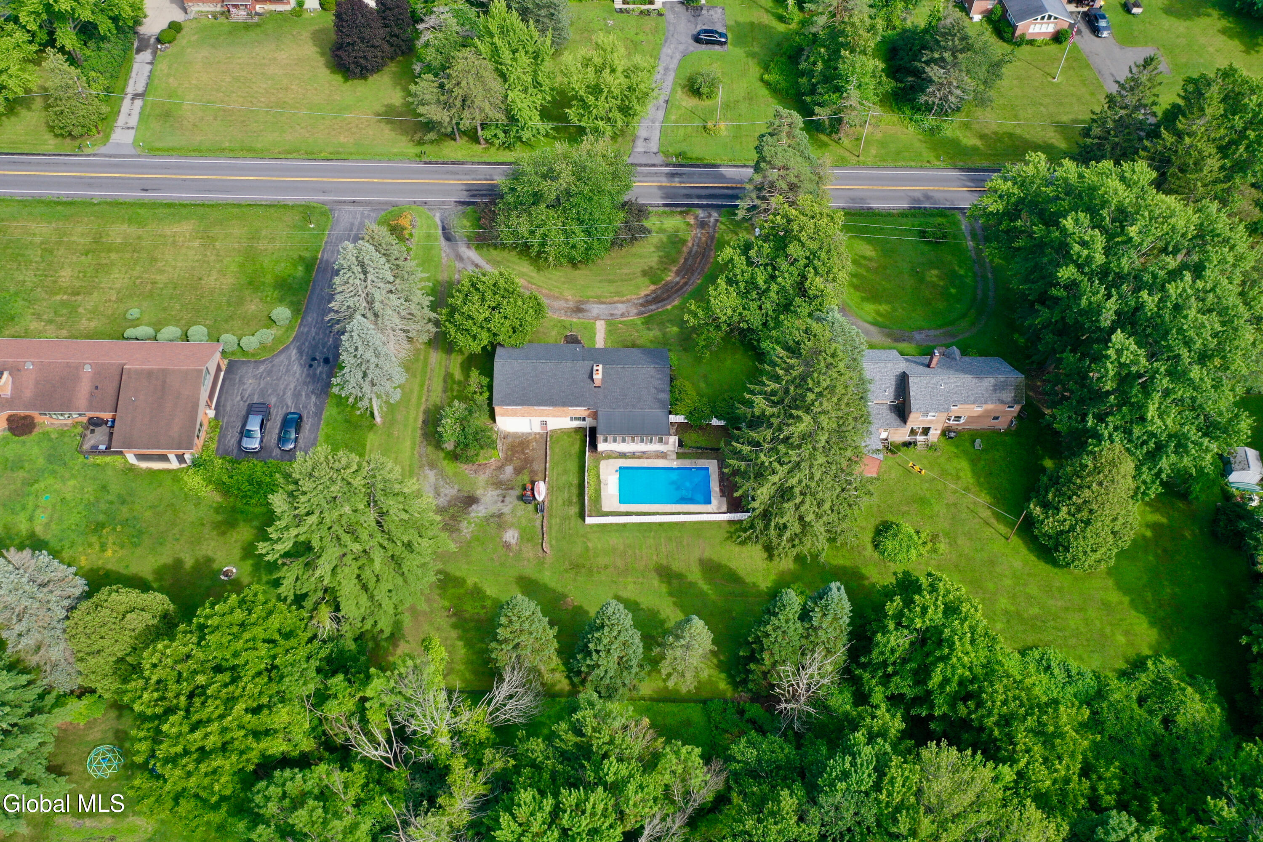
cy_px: 421
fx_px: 982
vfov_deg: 46.4
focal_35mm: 28
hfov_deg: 65.5
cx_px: 632
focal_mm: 10.26
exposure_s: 1/40
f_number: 3.2
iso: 100
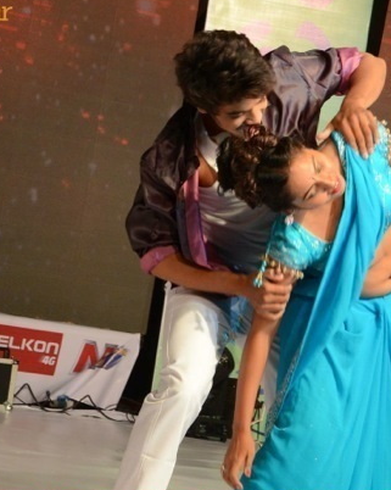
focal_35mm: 196
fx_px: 2838
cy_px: 274
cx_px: 253
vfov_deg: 9.9
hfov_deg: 7.9
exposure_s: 1/125
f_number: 7.1
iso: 1600
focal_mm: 80
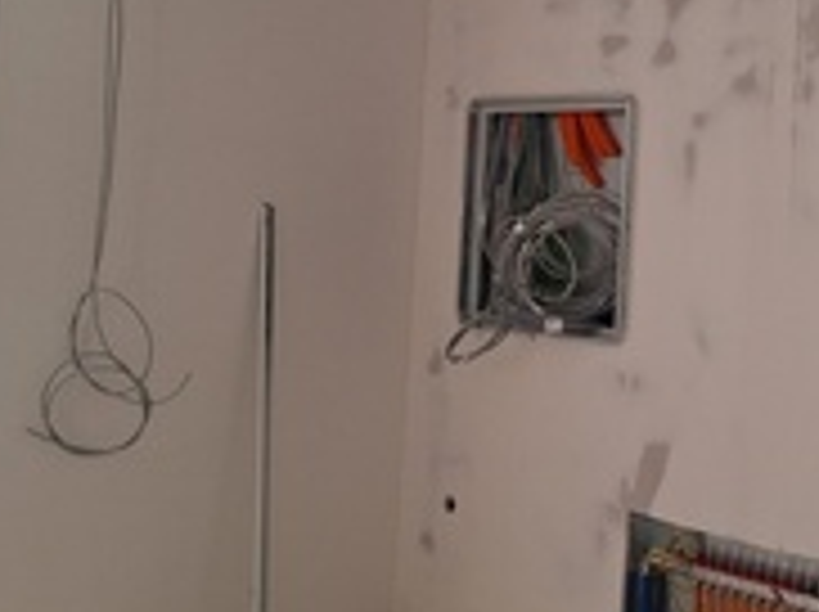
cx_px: 680
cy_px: 153
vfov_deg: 25.3
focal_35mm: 57
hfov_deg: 32.7
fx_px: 1347
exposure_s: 1/50
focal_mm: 5.54
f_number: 1.8
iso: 100
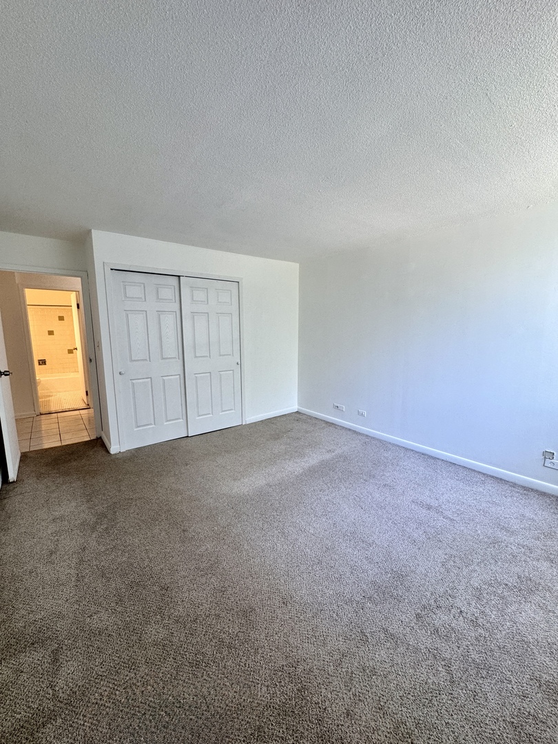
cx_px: 279
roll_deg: -0.1
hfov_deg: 85.7
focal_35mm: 14
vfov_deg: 102.1
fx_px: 301
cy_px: 372
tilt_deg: -8.6
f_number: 2.2
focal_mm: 2.22
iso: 125
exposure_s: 1/120
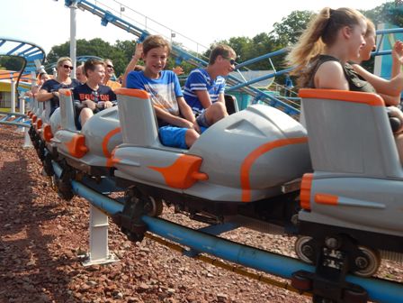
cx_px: 202
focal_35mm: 35
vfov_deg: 40.7
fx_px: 407
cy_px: 152
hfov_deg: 52.6
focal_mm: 6.1
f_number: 3.3
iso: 125
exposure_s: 1/800
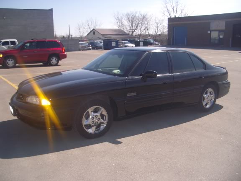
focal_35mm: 35
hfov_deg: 52.6
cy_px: 90
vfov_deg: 40.7
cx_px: 120
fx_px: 244
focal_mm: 5.8
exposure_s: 1/1600
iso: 100
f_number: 2.6
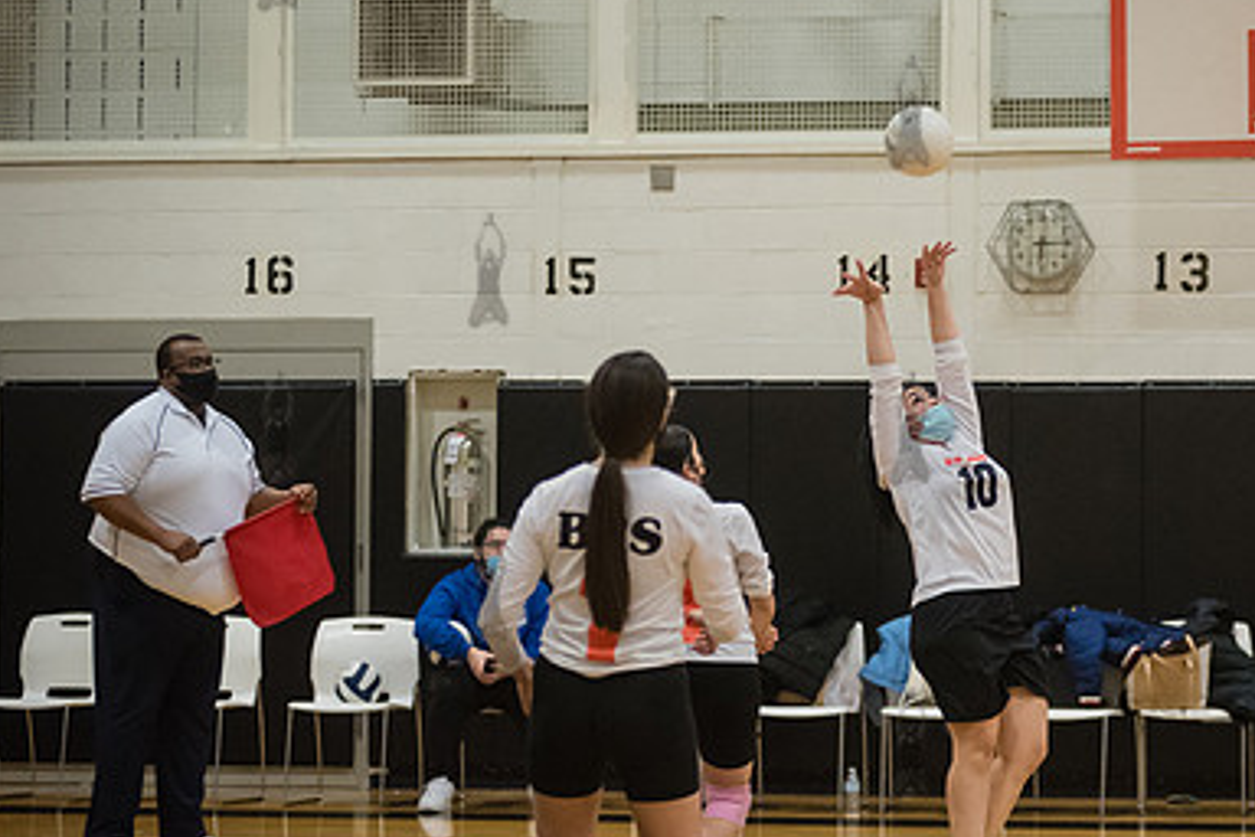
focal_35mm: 121
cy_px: 427
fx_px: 4218
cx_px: 909
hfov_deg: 16.9
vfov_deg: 11.3
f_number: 3.2
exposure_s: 1/400
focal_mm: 80
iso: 5000
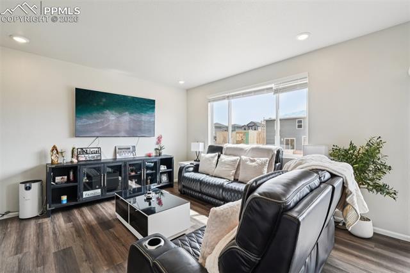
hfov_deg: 100.4
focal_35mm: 15
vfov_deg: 77.3
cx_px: 205
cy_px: 136
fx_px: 171
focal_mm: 10
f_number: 8
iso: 800
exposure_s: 1/30
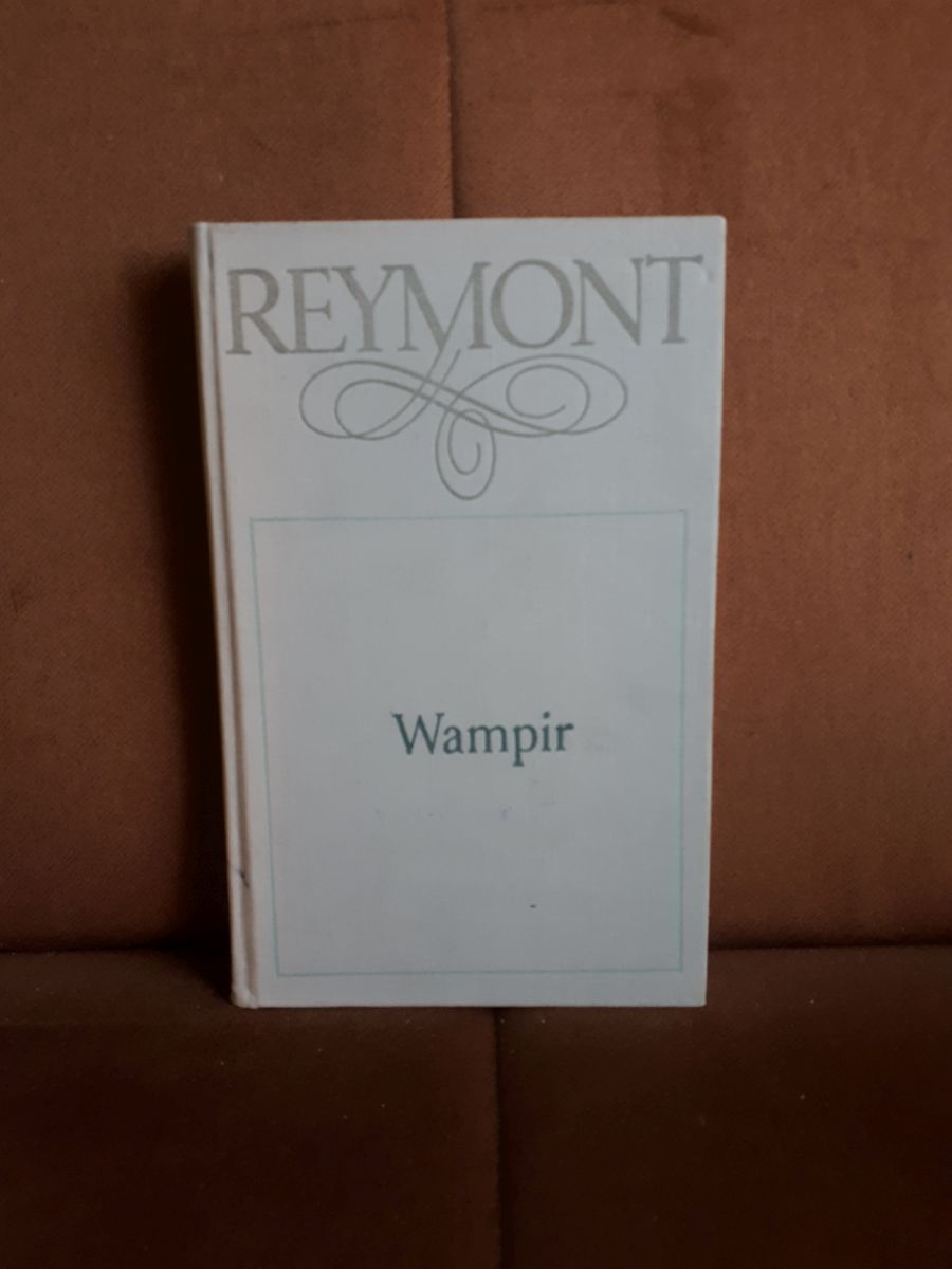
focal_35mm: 27
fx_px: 990
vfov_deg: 65.3
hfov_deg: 51.4
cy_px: 634
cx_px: 476
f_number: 1.9
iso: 100
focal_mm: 3.6
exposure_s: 1/33
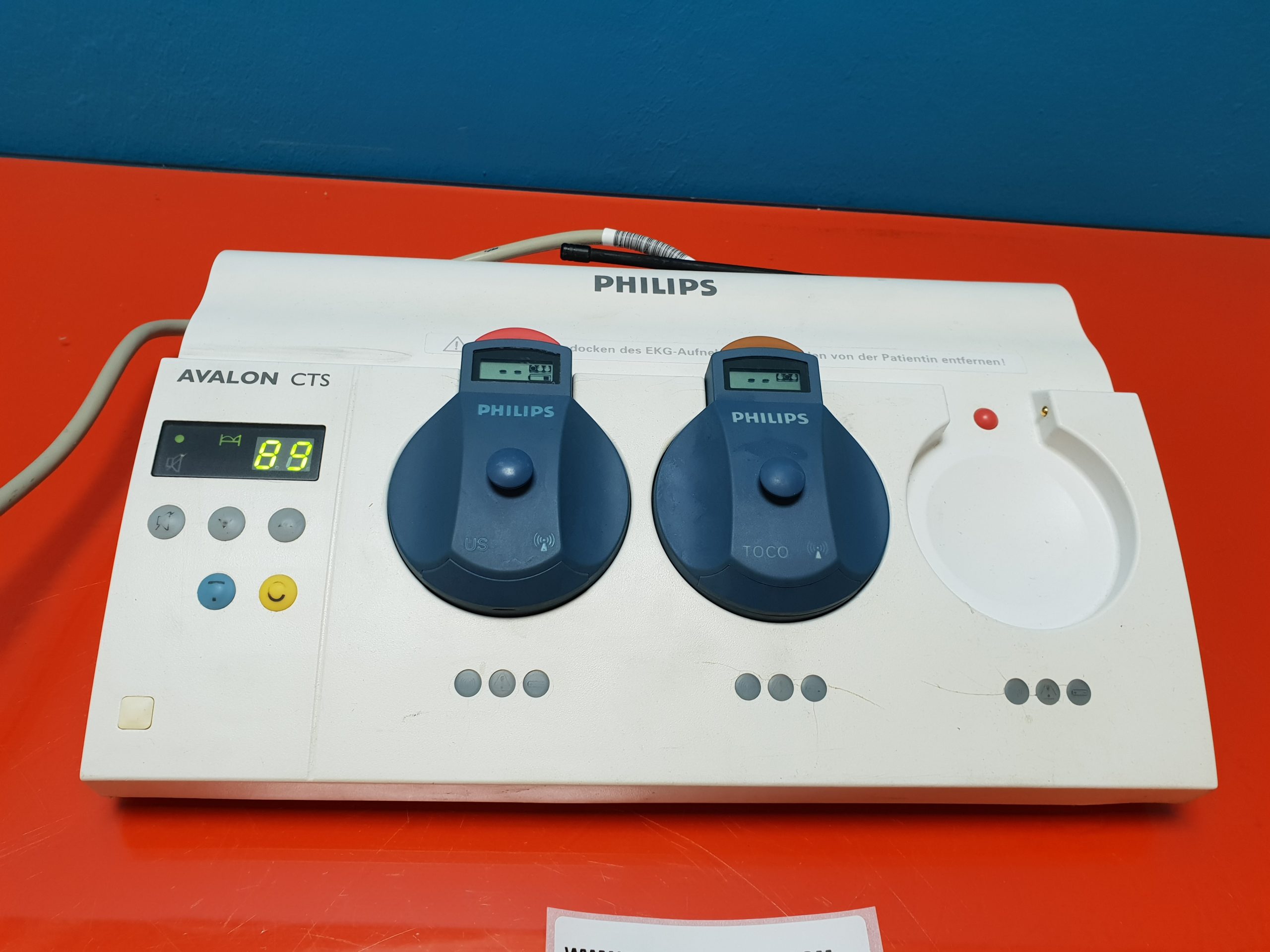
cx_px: 635
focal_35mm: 26
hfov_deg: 67.3
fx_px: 954
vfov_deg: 53.1
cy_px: 476
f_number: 2.4
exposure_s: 1/50
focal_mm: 4.3
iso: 100
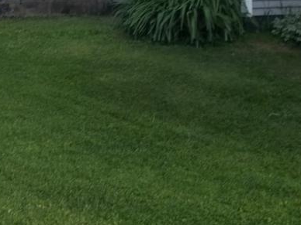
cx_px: -11
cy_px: -26
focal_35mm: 103
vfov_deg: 14.0
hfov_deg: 18.5
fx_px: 896
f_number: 3.2
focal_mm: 7.1
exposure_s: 1/100
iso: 80
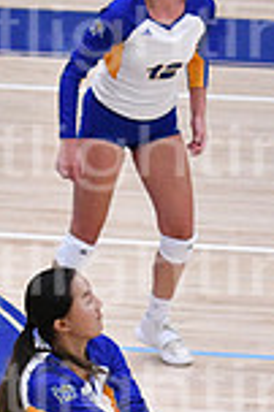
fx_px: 5904
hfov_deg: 2.7
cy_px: 454
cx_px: 190
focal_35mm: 516
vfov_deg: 4.0
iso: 6400
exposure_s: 1/1000
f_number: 3.2
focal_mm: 90
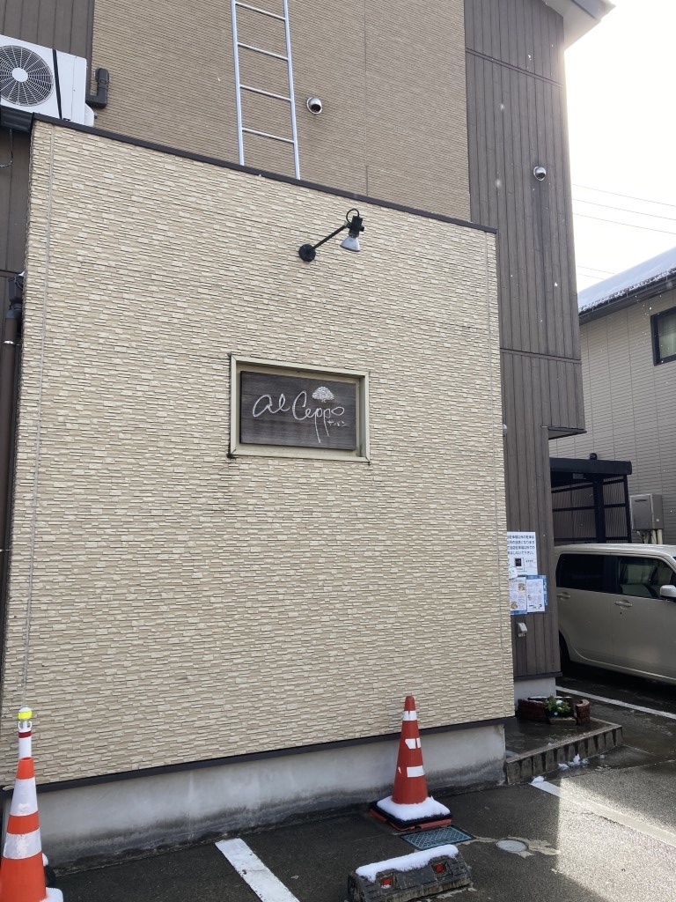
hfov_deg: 49.7
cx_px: 338
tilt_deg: +10.0
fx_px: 729
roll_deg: +1.0
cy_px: 451
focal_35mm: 28
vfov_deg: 63.4
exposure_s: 1/857
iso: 20
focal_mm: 3.99
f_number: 1.8
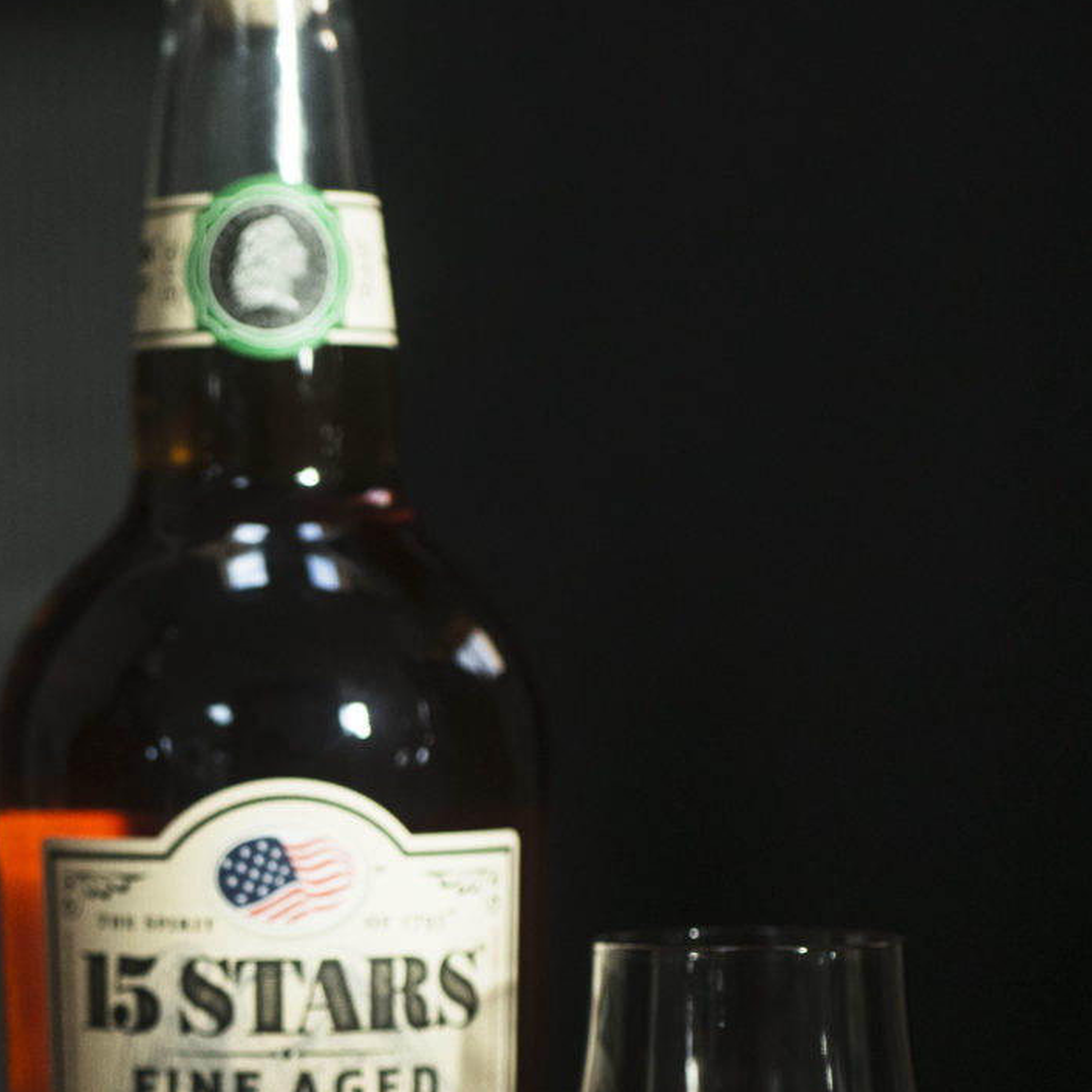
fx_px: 5282
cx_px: -107
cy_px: 904
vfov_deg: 11.7
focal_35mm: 148
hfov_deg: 11.6
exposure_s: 1/250
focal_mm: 60
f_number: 4.5
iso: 1250
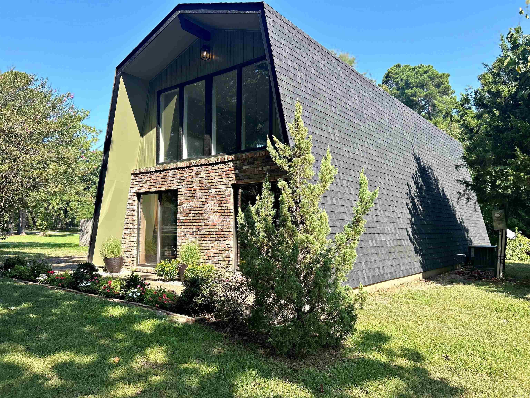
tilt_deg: +4.8
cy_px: 199
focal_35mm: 26
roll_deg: -0.2
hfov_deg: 67.3
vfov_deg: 53.1
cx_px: 265
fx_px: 398
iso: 50
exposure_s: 1/1344
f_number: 1.5
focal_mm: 5.7
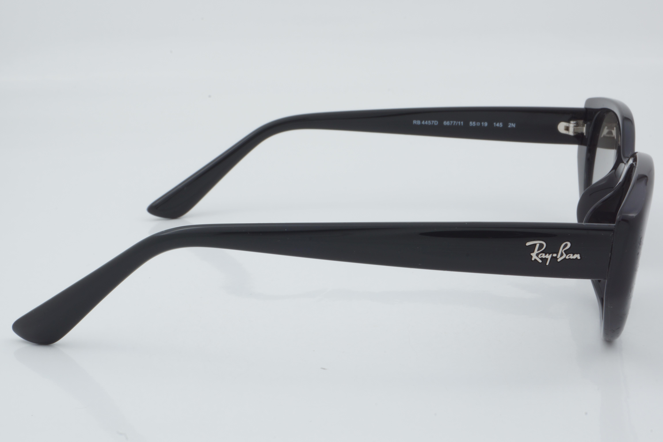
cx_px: 332
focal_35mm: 75
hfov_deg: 27.0
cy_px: 221
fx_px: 1381
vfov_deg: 18.2
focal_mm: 50
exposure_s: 1/3
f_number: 32
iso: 100
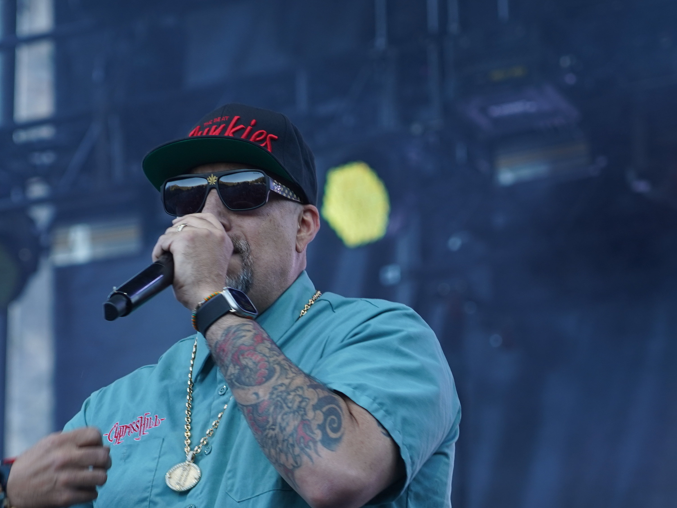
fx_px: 3931
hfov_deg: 9.8
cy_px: 336
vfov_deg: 7.4
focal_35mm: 201
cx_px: 216
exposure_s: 1/160
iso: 320
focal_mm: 105
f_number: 4
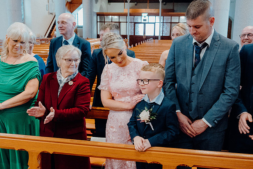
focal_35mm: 39
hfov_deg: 49.5
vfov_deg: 34.2
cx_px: 126
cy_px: 84
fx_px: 274
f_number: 3.5
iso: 5000
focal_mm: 26
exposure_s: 1/160
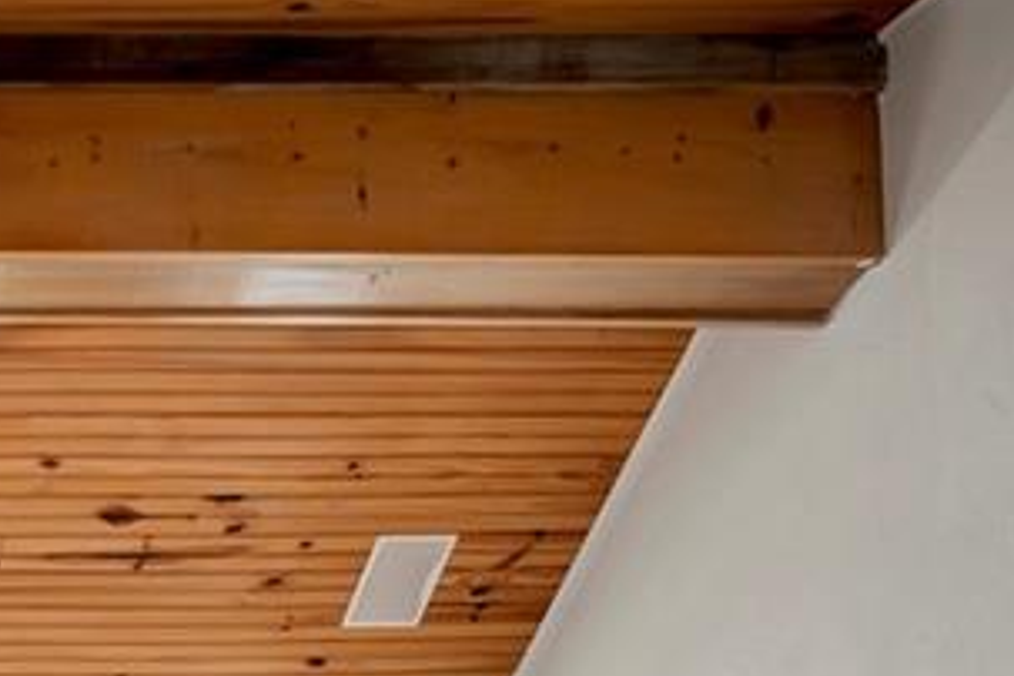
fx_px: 2084
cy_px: 1710
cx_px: -375
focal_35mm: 74
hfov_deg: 23.5
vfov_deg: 13.0
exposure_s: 1/20
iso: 160
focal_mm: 14
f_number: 6.3
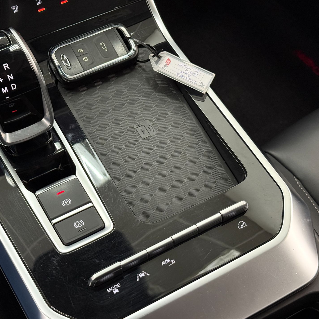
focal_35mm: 57
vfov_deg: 30.0
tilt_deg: -53.0
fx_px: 594
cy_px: 158
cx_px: 122
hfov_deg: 29.9
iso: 500
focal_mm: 6.76
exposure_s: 1/30
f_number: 1.78
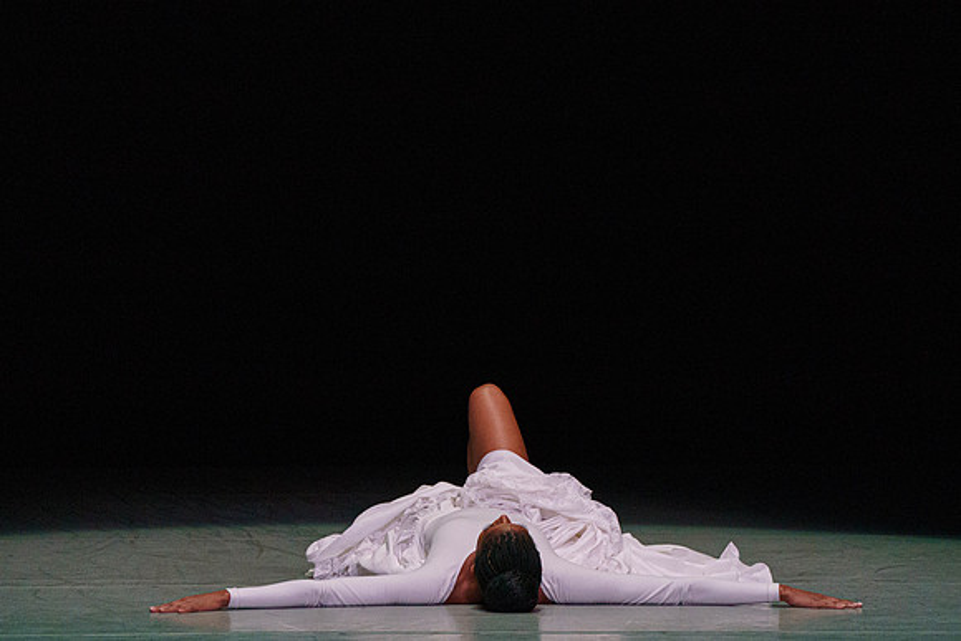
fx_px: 15406
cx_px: 506
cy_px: 337
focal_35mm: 577
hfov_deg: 3.6
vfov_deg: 2.4
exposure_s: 1/400
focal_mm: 400
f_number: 6.3
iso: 5000
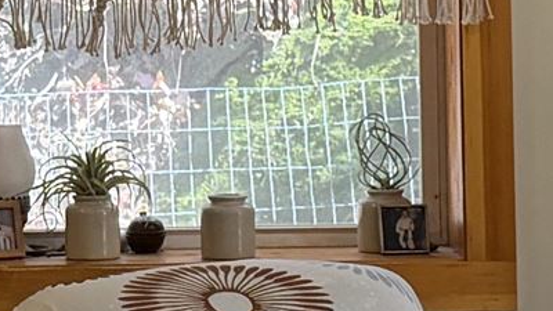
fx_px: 2947
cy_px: -140
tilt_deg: +3.8
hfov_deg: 10.7
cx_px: 225
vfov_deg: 6.0
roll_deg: +0.7
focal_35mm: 201
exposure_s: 1/120
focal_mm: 6.76
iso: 200
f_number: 1.78
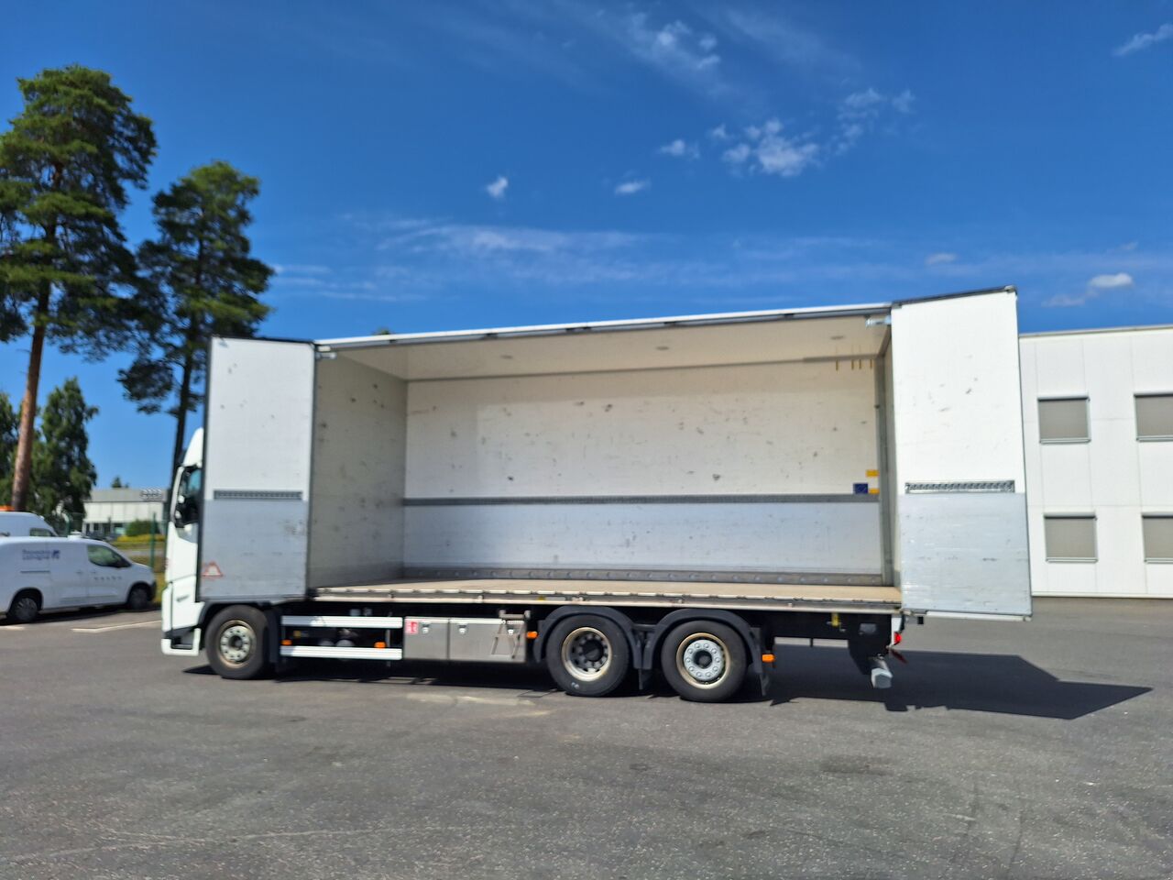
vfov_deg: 58.9
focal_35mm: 23
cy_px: 440
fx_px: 779
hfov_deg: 73.9
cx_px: 586
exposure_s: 1/5128
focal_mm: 5.54
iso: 40
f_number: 1.8
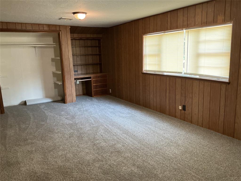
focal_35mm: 29
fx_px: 202
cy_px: 90
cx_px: 120
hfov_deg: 61.7
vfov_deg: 48.2
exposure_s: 1/60
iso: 200
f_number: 1.8
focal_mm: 3
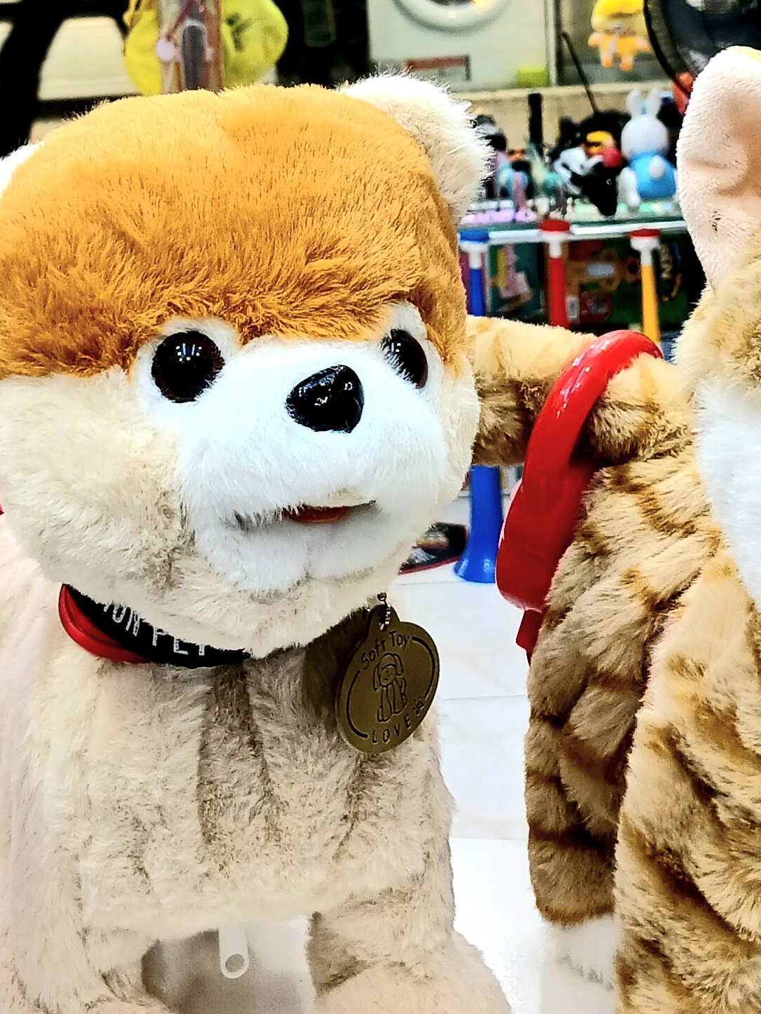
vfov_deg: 24.7
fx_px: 2227
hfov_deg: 19.3
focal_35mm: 76
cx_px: 271
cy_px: 38
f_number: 1.8
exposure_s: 1/50.3
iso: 32
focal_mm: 4
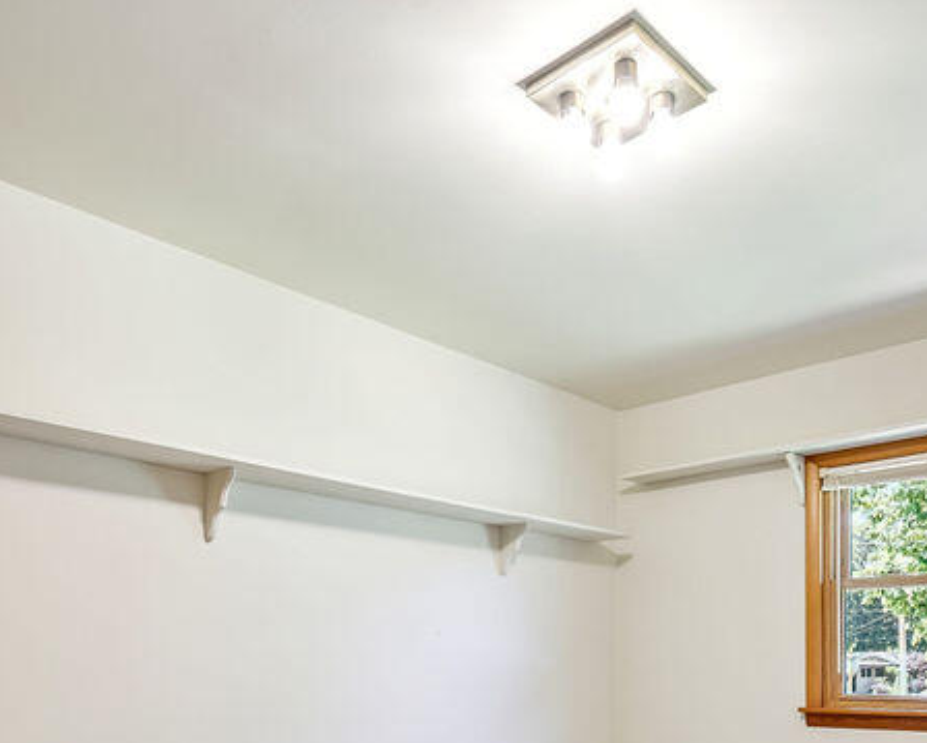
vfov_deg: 43.5
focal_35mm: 31
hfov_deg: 56.9
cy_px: 651
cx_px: 524
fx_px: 853
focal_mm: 14.5
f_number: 10
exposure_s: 1/2.5
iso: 250
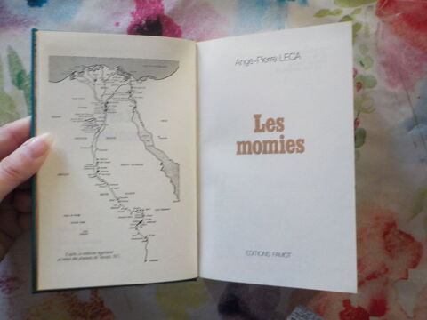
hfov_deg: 60.0
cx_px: 214
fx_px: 370
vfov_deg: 46.8
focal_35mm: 30
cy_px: 160
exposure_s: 1/30
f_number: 3.3
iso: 400
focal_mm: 4.1
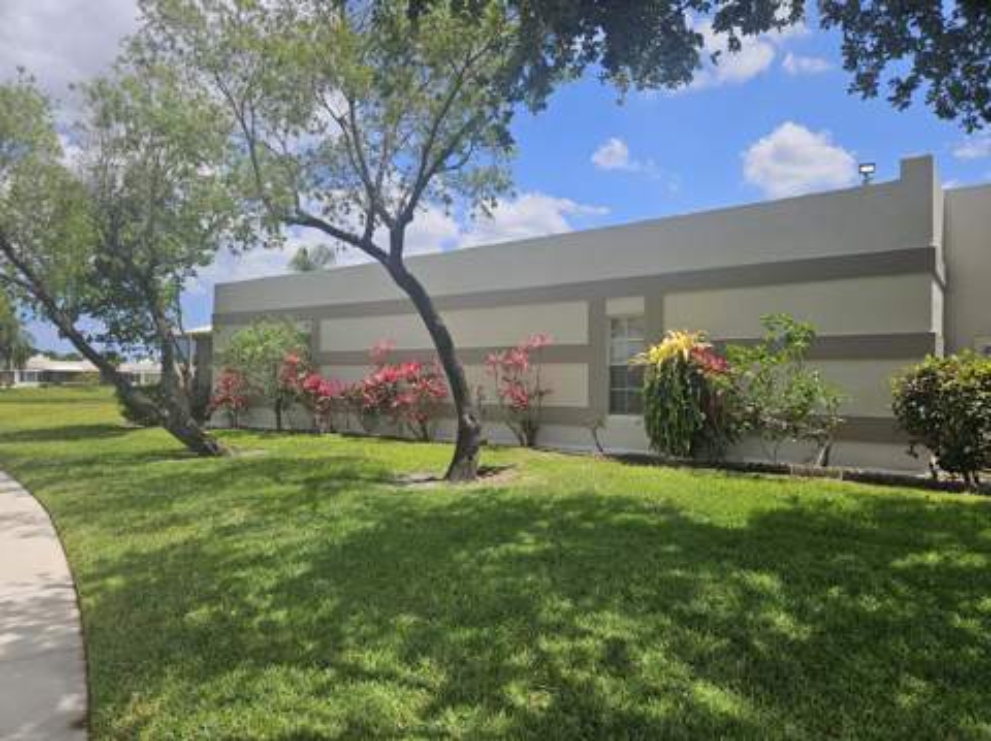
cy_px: 370
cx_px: 496
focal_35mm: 23
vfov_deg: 58.8
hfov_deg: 74.0
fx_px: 658
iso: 25
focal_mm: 5.4
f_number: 1.8
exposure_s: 1/1894
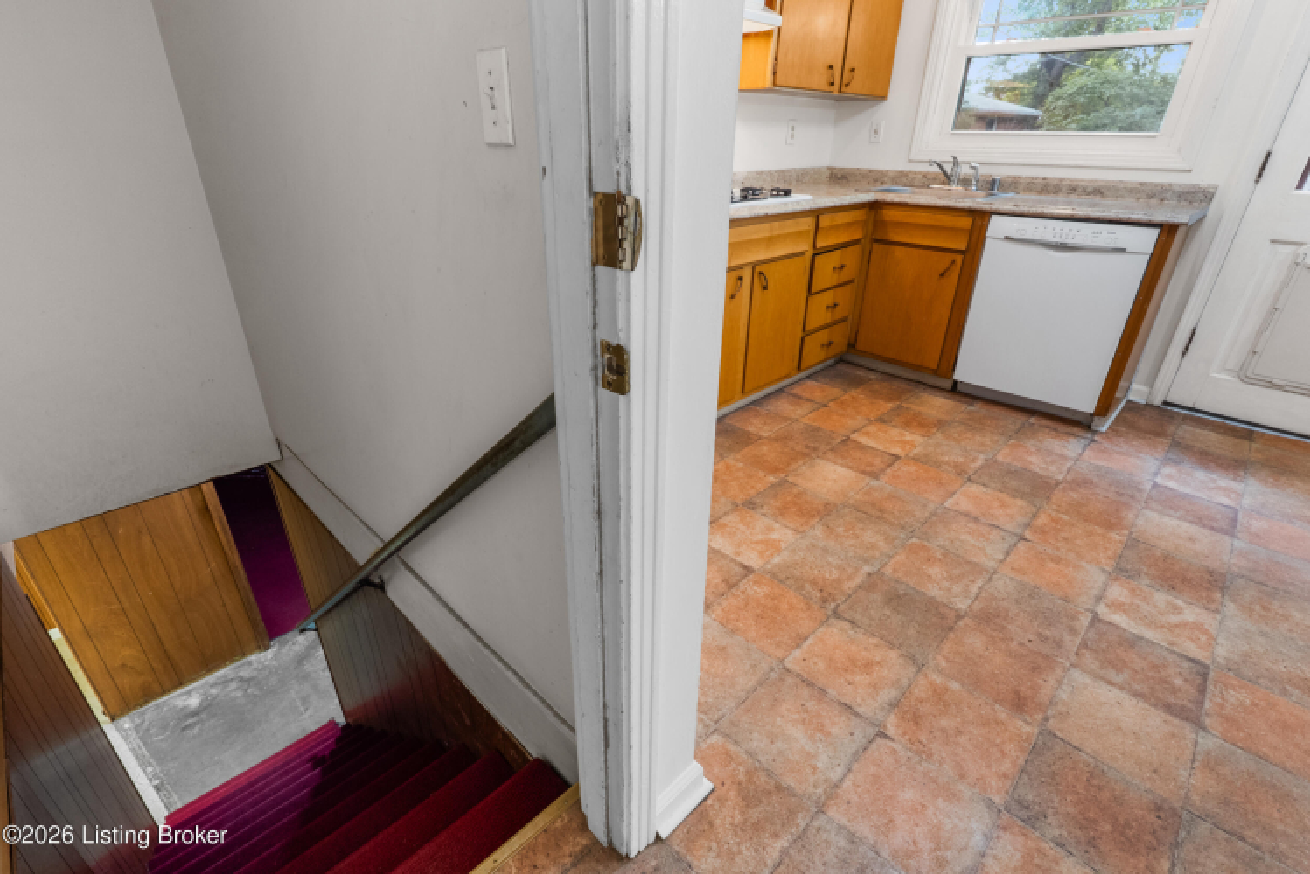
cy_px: 437
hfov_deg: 96.7
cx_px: 655
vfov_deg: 73.8
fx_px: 582
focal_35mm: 16
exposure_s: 1.6
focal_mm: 16
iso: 400
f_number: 11
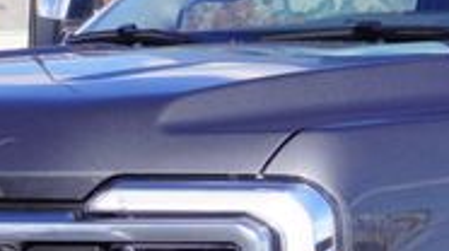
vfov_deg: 3.9
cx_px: 652
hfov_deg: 6.8
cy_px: 410
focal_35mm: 312
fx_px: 3709
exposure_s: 1/125
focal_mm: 36
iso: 100
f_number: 10
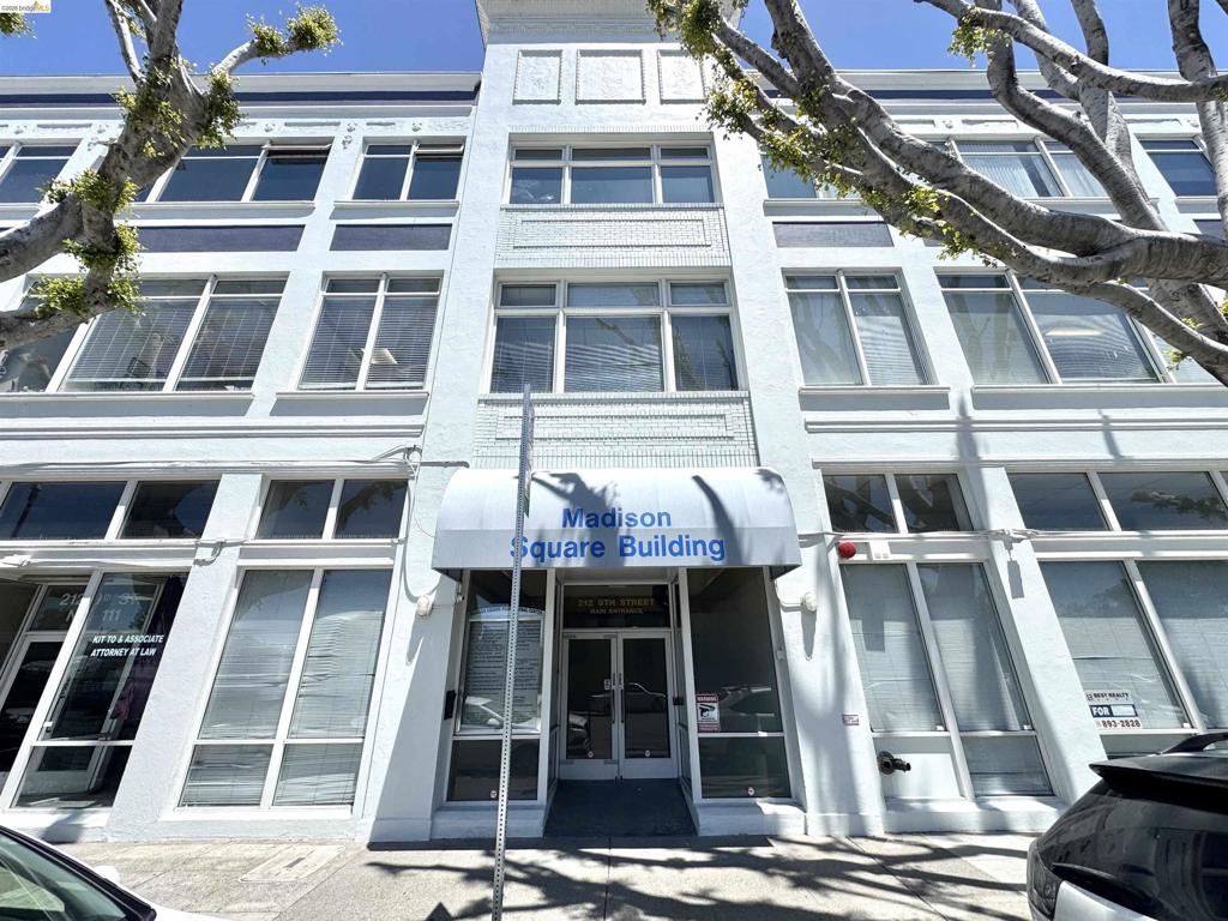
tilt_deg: +23.3
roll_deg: +0.3
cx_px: 614
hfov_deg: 102.1
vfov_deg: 85.7
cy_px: 460
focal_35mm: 14
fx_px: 497
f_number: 2.2
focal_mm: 2.22
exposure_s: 1/2985
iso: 50
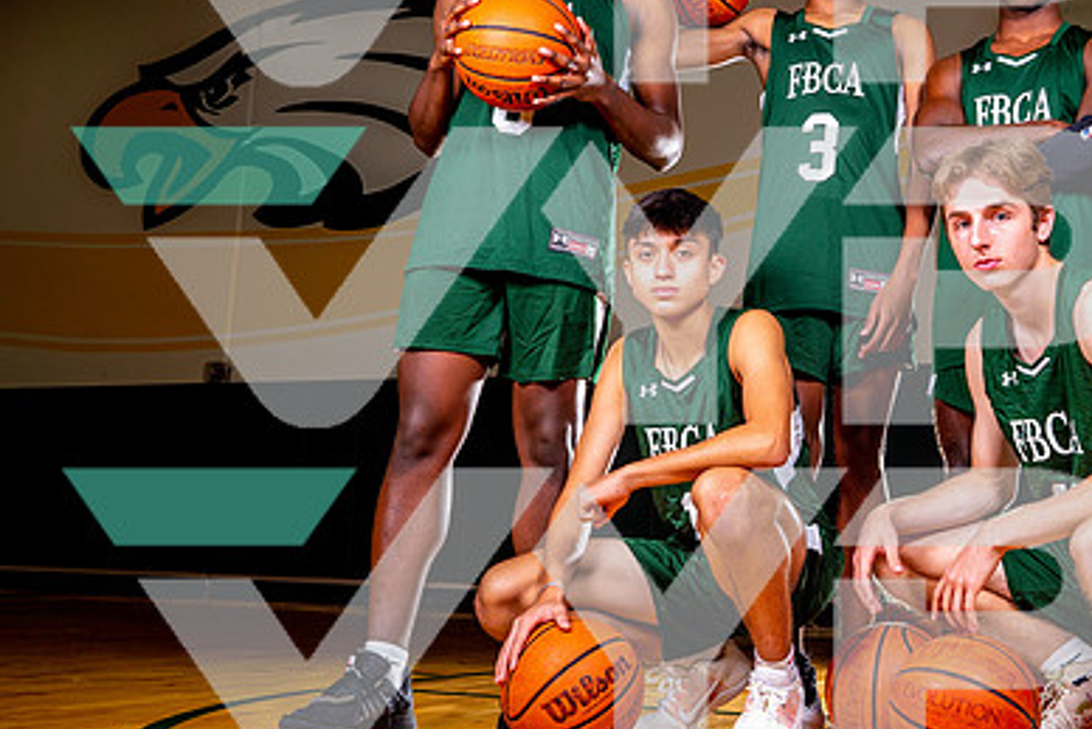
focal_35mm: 46
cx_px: 769
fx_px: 1396
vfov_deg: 29.2
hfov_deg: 41.9
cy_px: 278
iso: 100
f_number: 8
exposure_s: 1/125
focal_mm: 29
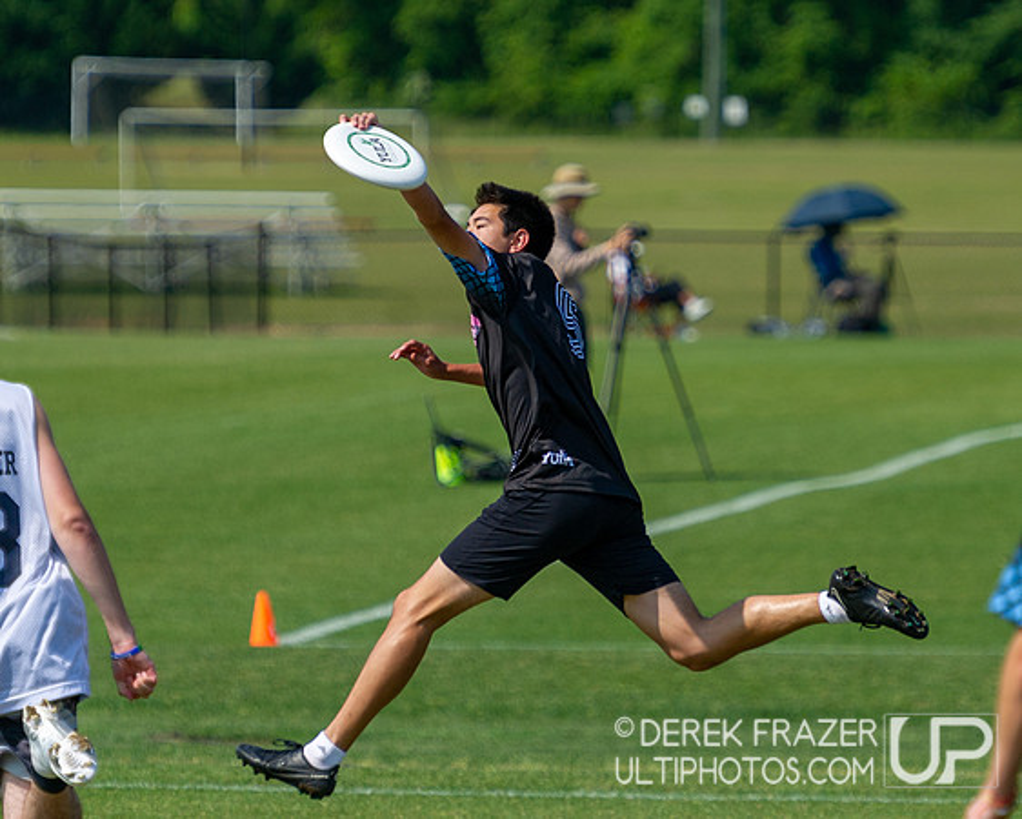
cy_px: 312
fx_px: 12670
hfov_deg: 4.6
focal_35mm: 419
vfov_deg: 3.7
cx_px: 524
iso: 320
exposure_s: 1/3200
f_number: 4
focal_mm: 220
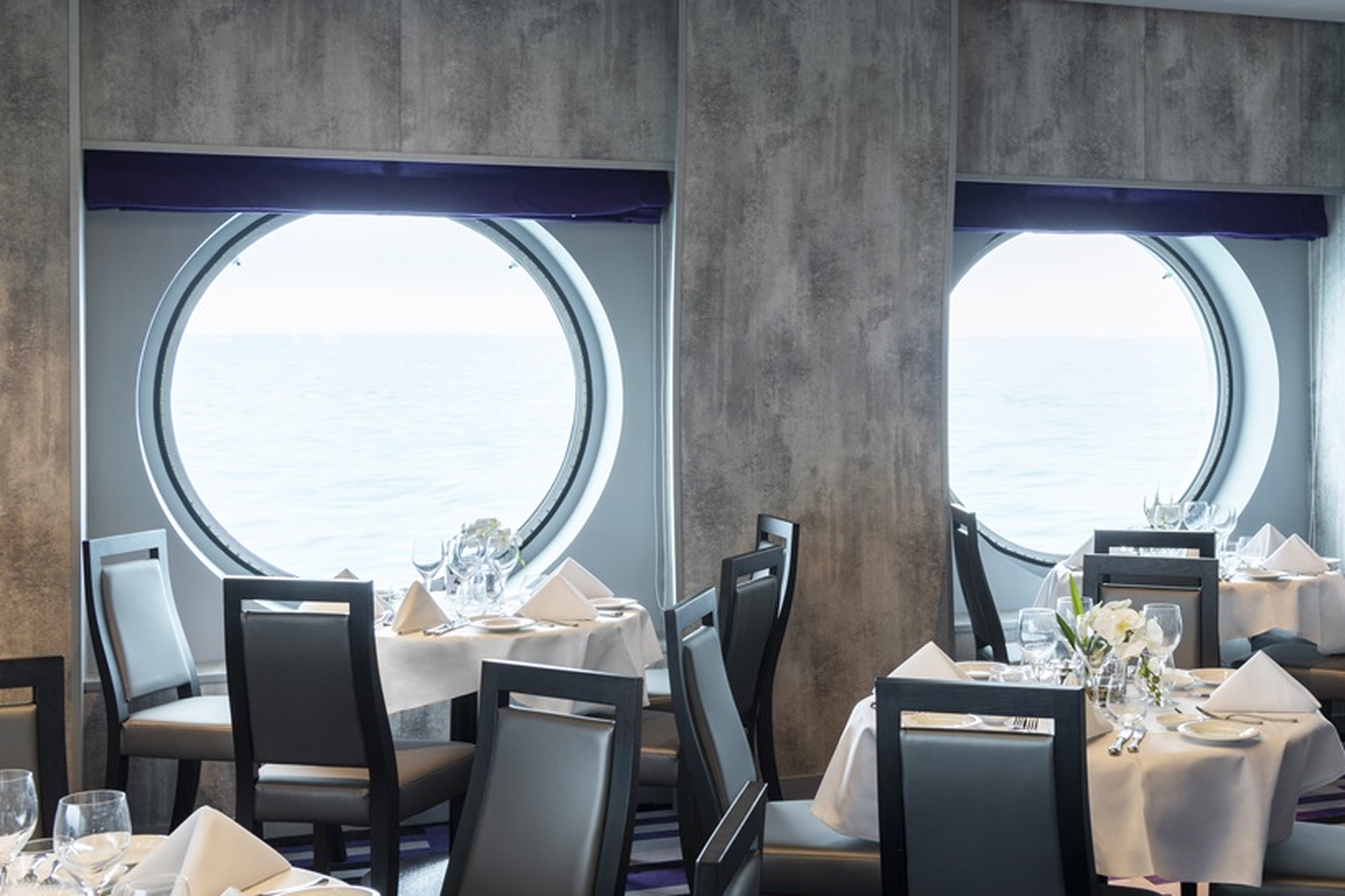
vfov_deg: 26.9
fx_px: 1868
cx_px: 972
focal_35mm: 50
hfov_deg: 38.8
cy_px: 356
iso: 100
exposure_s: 1/6
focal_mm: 34
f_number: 11
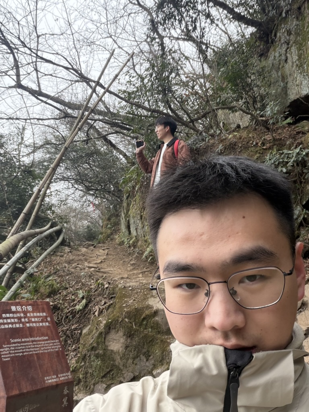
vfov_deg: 60.0
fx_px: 357
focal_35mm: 30
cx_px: 154
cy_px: 206
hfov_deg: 46.8
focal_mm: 2.71
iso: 64
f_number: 1.9
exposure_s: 1/225
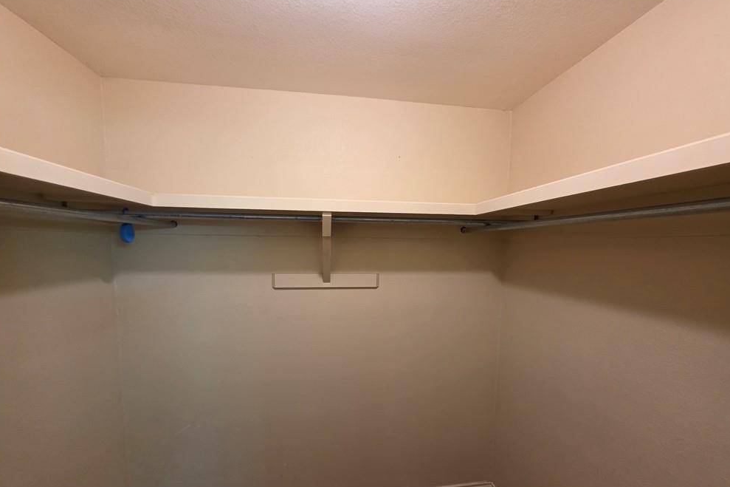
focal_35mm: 14
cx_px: 371
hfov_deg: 104.3
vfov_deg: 80.8
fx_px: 284
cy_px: 273
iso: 200
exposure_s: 1/60
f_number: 1.9
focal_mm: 2.2
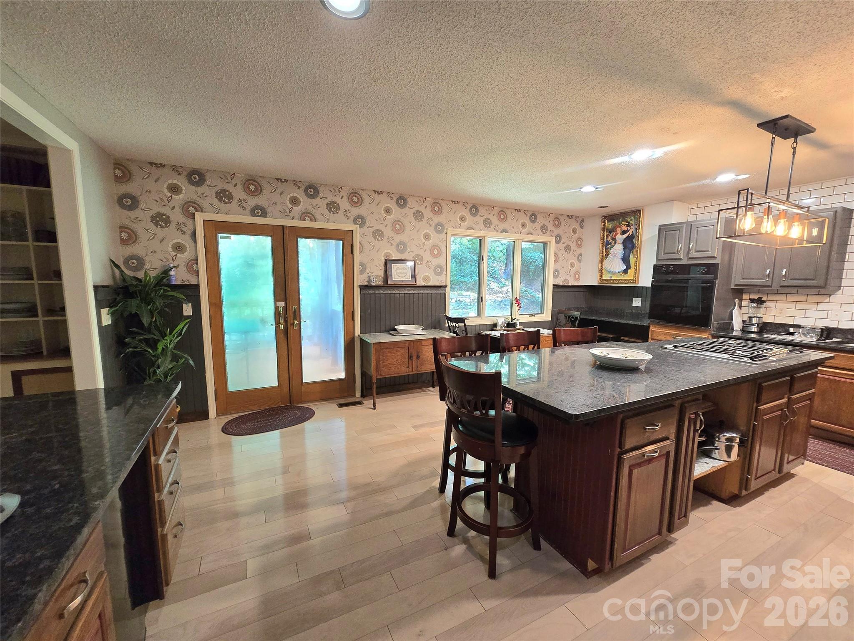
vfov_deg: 89.9
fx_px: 321
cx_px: 427
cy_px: 320
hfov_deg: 106.2
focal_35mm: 13
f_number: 2.2
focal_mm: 2.2
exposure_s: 1/60.2
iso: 400
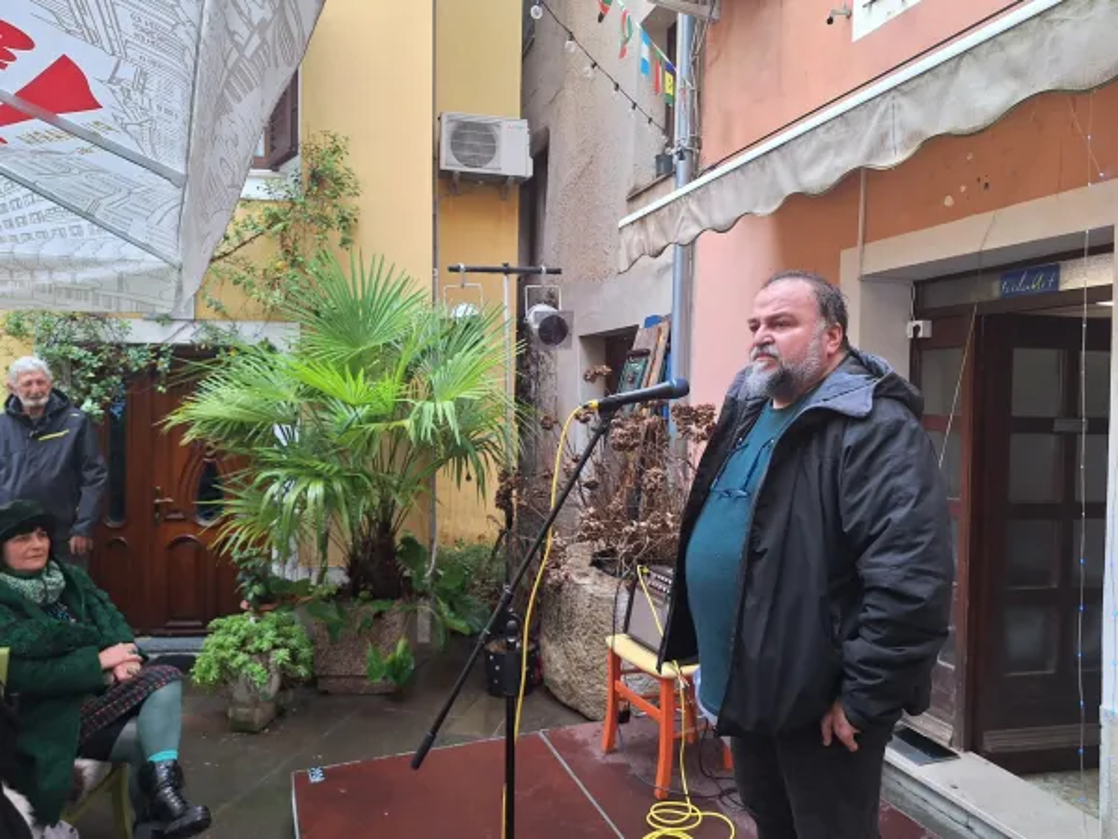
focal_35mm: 23
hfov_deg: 73.9
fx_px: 743
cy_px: 420
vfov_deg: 58.9
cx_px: 559
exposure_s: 1/160
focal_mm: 5.54
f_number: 1.8
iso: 40
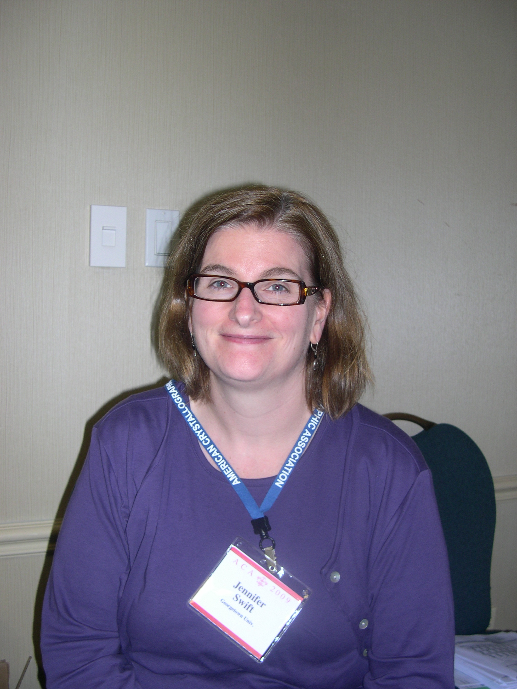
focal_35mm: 38
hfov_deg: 37.7
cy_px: 344
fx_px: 757
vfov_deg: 49.0
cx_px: 258
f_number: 2.8
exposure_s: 1/60
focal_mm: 8
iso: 100
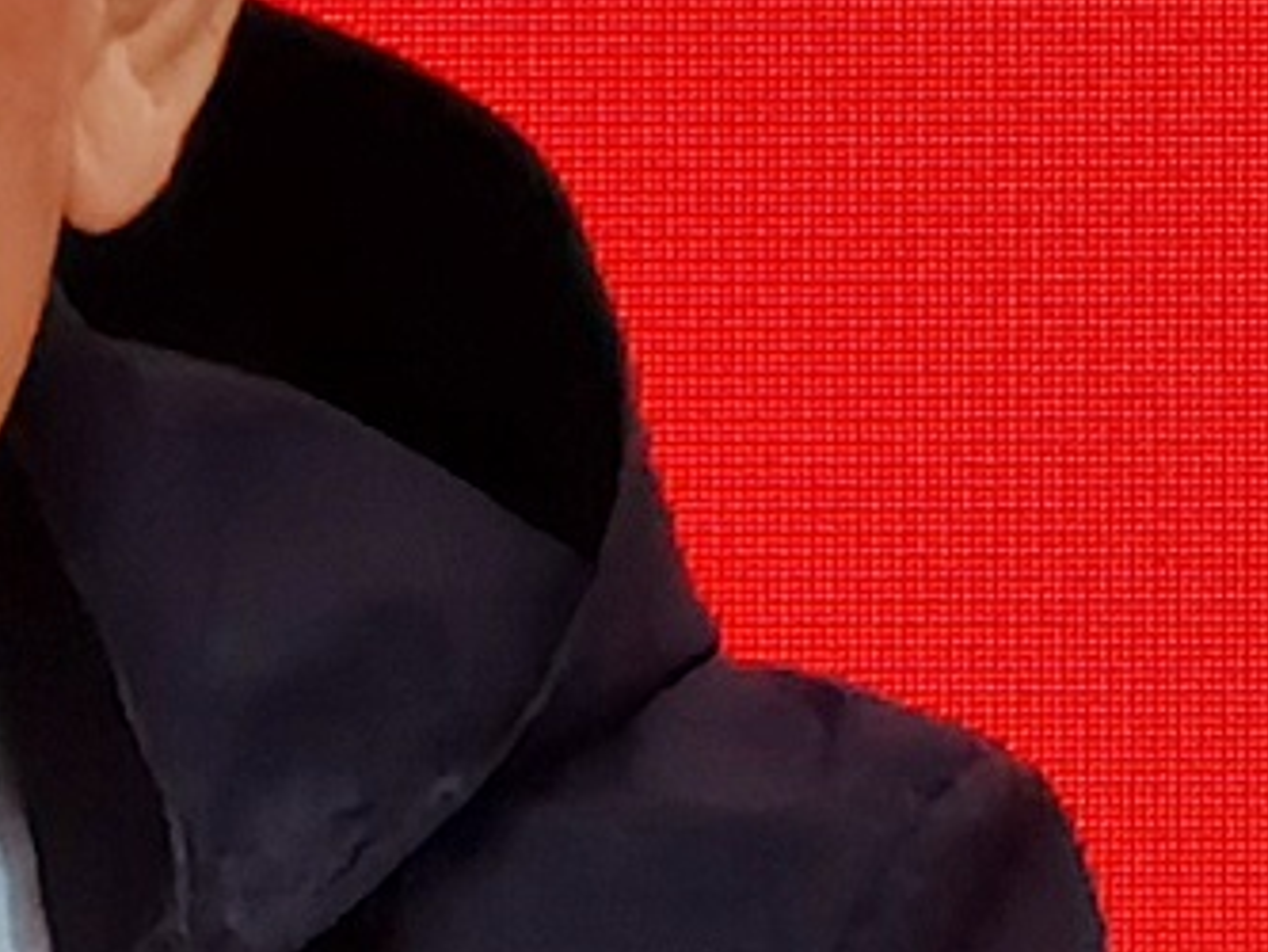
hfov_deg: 2.5
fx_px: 29022
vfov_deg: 1.9
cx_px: -621
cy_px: 1076
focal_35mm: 792
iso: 160
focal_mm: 7.48
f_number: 2.4
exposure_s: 1/60
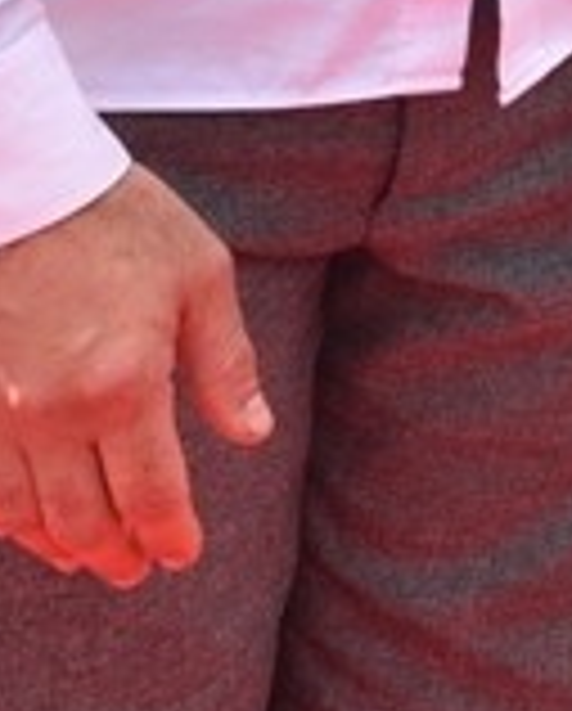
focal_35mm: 308
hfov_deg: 4.3
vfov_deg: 5.9
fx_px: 6499
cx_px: 2928
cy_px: -1354
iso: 100
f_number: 4.5
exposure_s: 1/400
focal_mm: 36
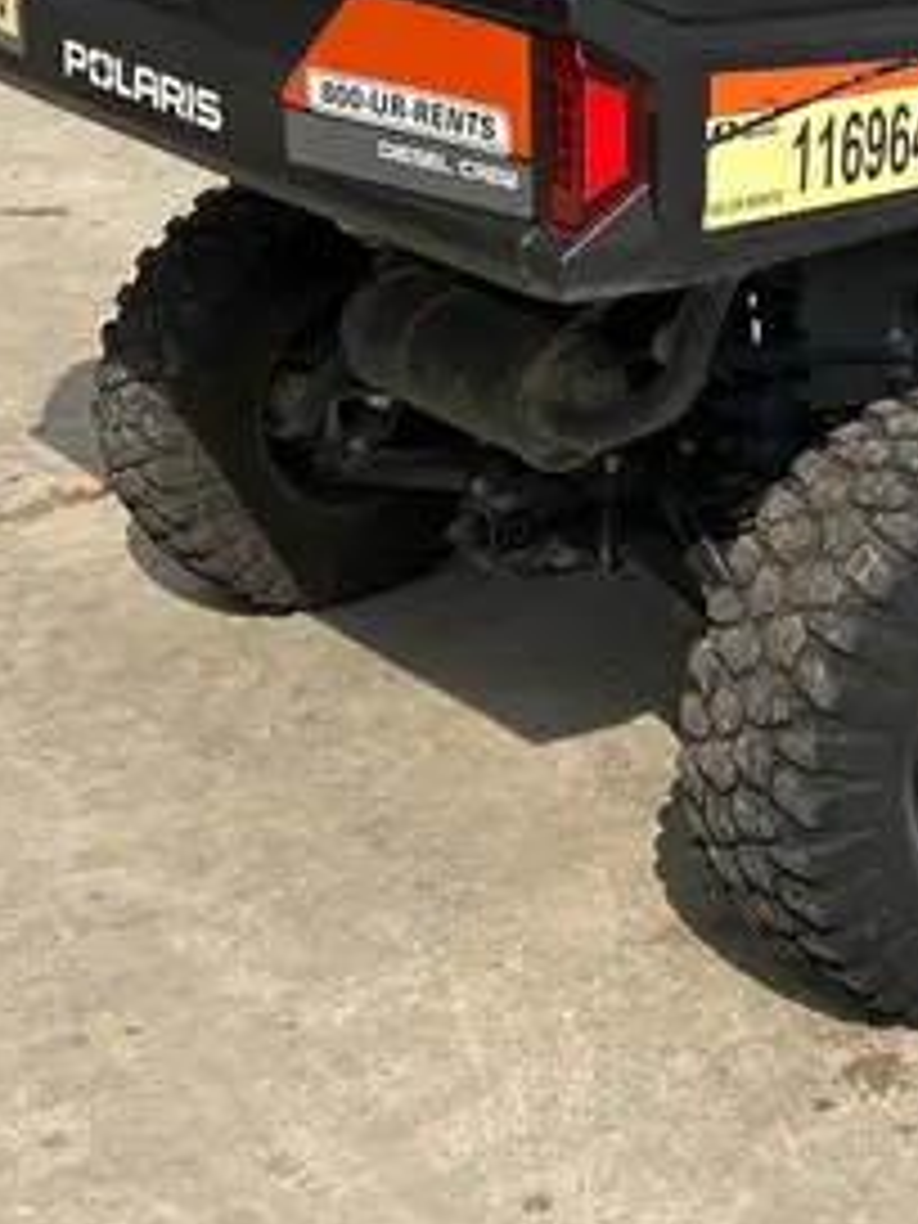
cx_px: 1076
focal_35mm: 70
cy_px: -110
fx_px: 2475
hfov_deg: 19.8
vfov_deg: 25.8
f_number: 1.5
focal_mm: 5.7
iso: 50
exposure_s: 1/5587
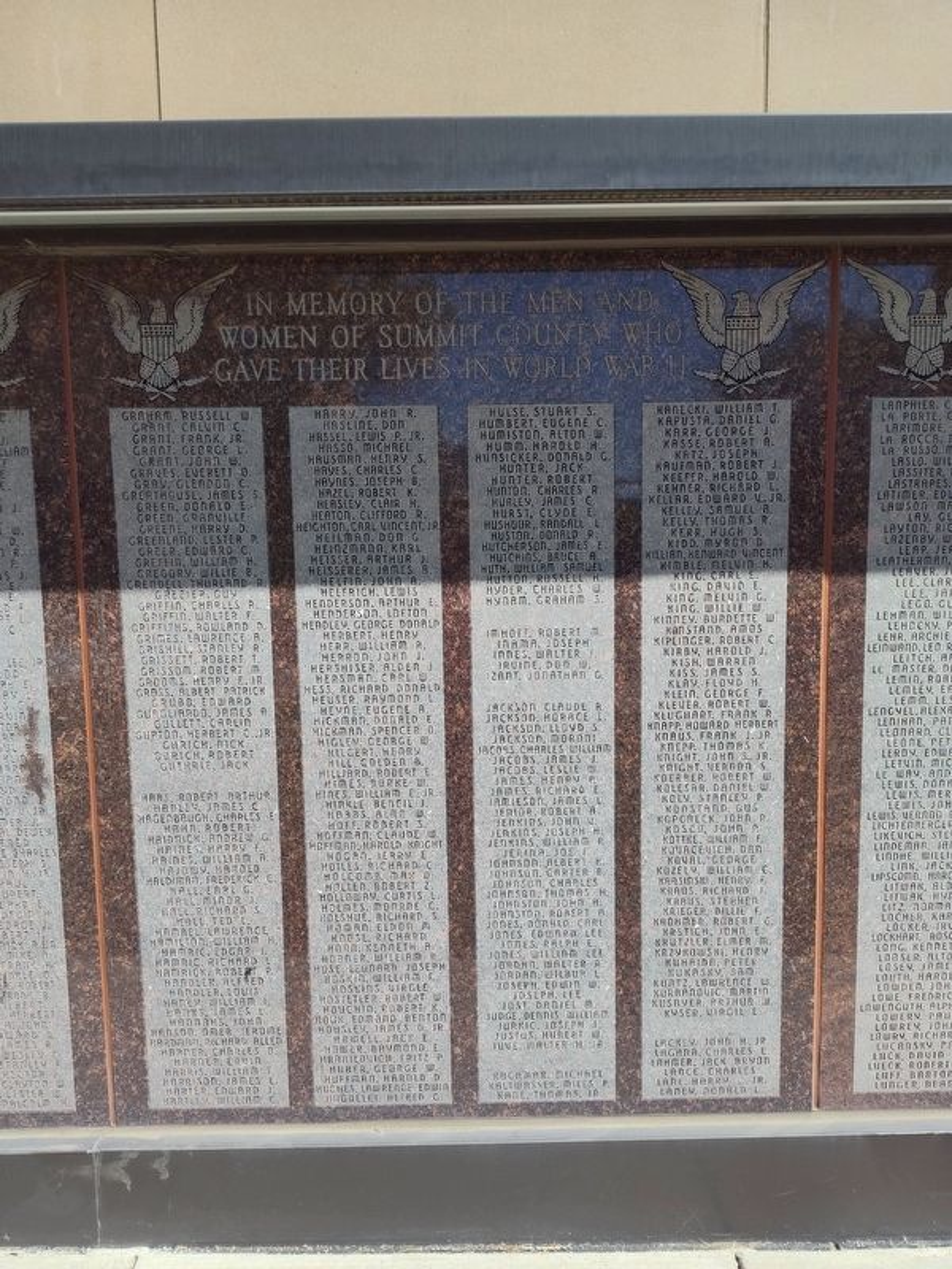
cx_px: 476
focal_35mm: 23
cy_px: 634
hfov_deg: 58.9
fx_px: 843
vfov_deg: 73.9
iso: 100
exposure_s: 1/1282
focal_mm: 5.56
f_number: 1.8
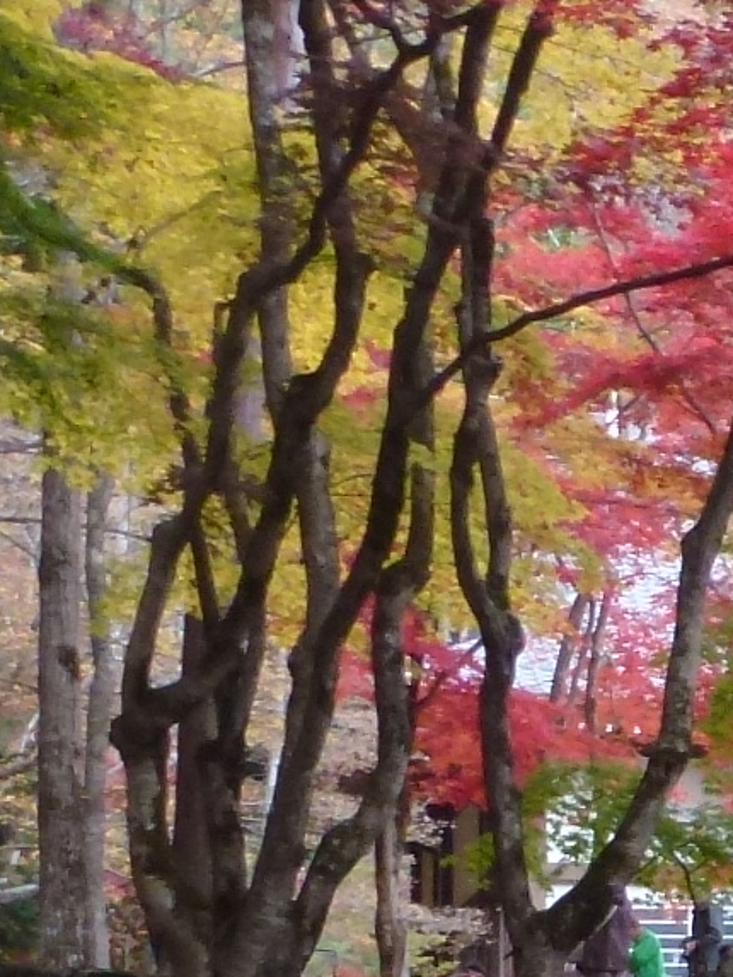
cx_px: 1950
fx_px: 3782
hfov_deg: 9.4
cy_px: 887
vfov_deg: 14.6
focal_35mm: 134
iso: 250
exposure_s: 1/60
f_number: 3.5
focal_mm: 5.4
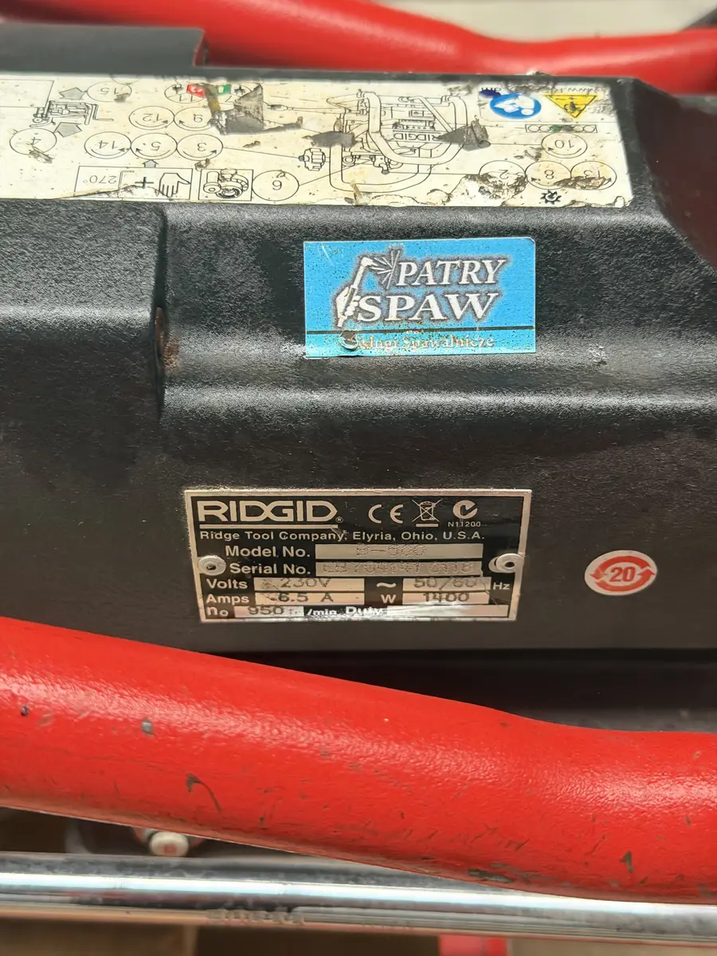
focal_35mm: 48
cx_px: 358
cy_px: 478
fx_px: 1326
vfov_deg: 39.7
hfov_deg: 30.3
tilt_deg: -46.6
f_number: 1.78
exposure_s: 1/33
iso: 500
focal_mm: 6.76
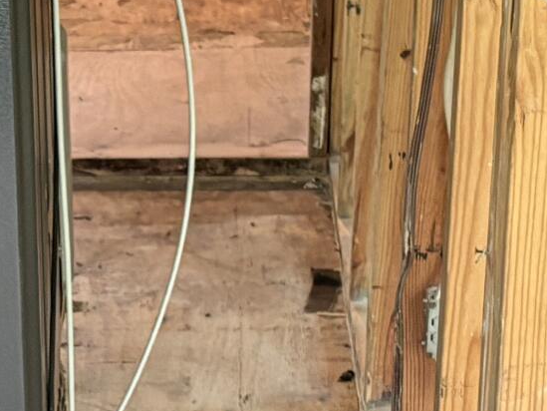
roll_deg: +1.3
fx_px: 2244
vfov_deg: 10.4
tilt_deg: -24.1
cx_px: 90
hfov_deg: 13.8
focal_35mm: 142
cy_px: 399
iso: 500
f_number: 1.6
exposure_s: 1/60
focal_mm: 5.96
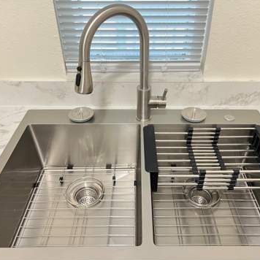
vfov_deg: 52.5
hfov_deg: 52.5
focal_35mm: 31
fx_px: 263
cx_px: 142
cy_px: 130
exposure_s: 1/60
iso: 250
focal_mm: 5.7
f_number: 1.5
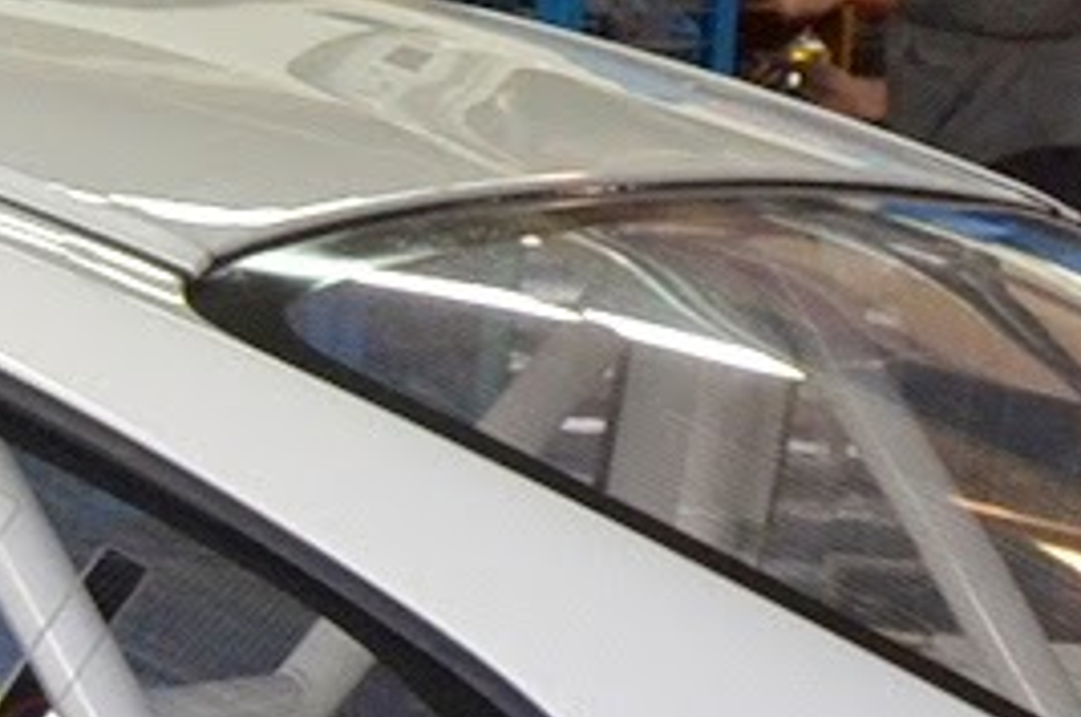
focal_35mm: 242
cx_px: -215
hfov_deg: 8.4
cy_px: 723
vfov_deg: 5.6
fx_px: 7249
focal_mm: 21
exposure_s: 1/100
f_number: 5
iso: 400
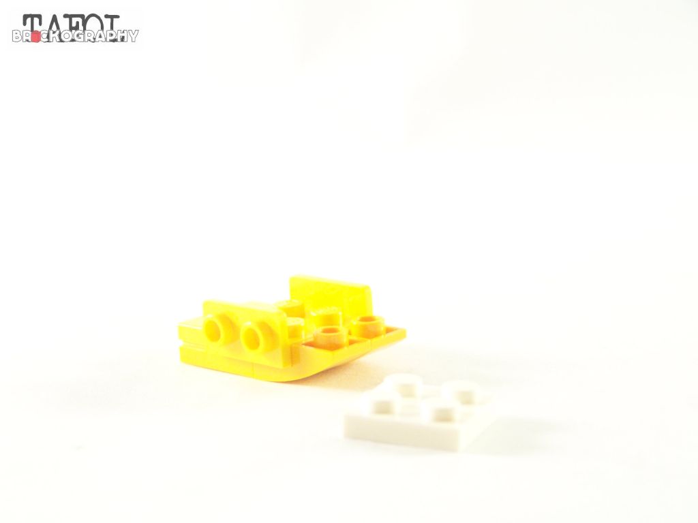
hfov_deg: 26.0
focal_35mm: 75
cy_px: 262
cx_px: 349
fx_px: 1512
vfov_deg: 19.6
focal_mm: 12.4
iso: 400
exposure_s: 1/45
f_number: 3.2
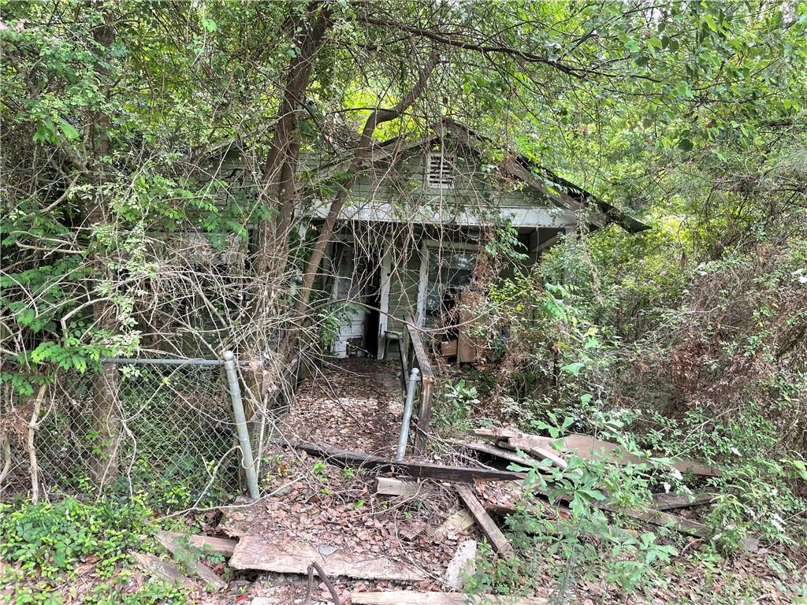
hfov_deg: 67.3
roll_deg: -2.4
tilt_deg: -0.8
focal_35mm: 26
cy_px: 302
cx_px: 404
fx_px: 606
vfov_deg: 53.1
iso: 32
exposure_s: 1/121
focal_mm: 4.2
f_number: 1.6
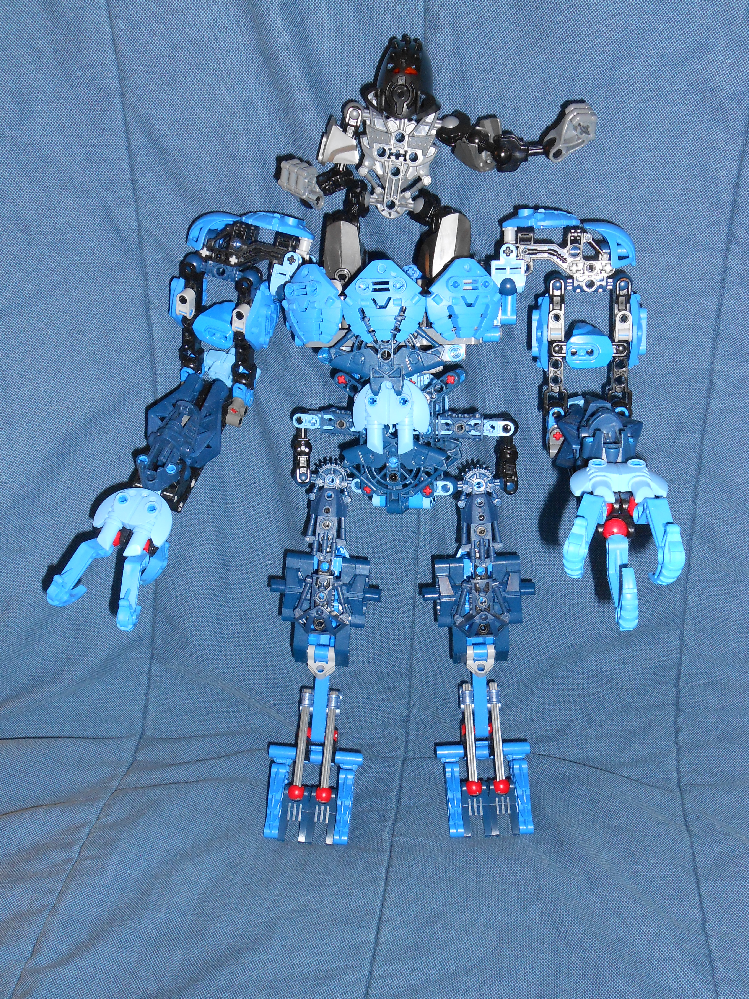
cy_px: 500
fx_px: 981
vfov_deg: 54.0
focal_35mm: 34
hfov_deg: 41.8
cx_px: 374
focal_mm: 6
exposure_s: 1/30
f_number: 3.9
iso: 200
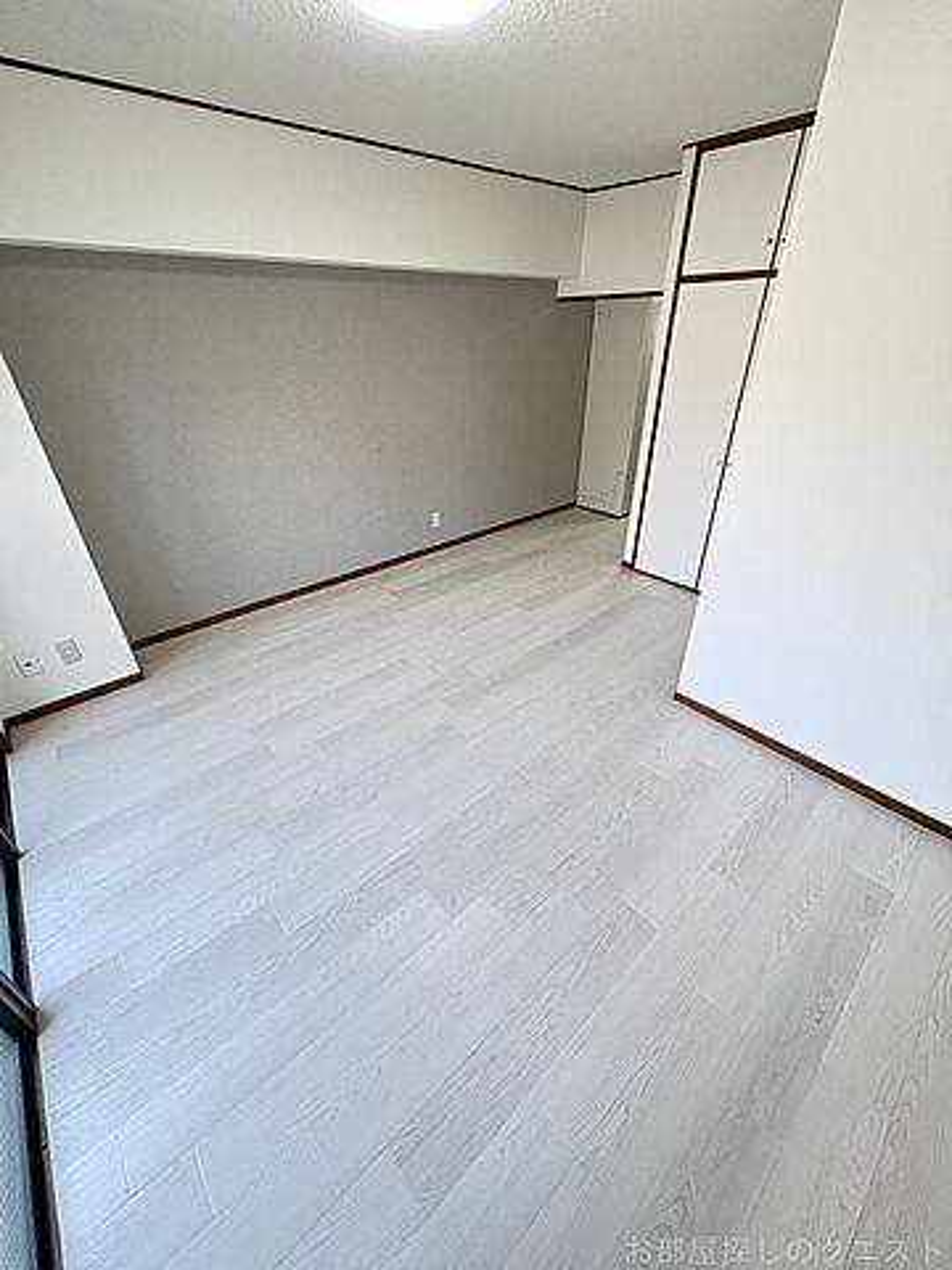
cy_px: 635
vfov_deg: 102.1
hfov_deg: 85.7
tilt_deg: -30.4
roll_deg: +1.0
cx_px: 476
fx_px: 513
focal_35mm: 14
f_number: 2.2
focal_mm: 2.22
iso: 250
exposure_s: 1/120
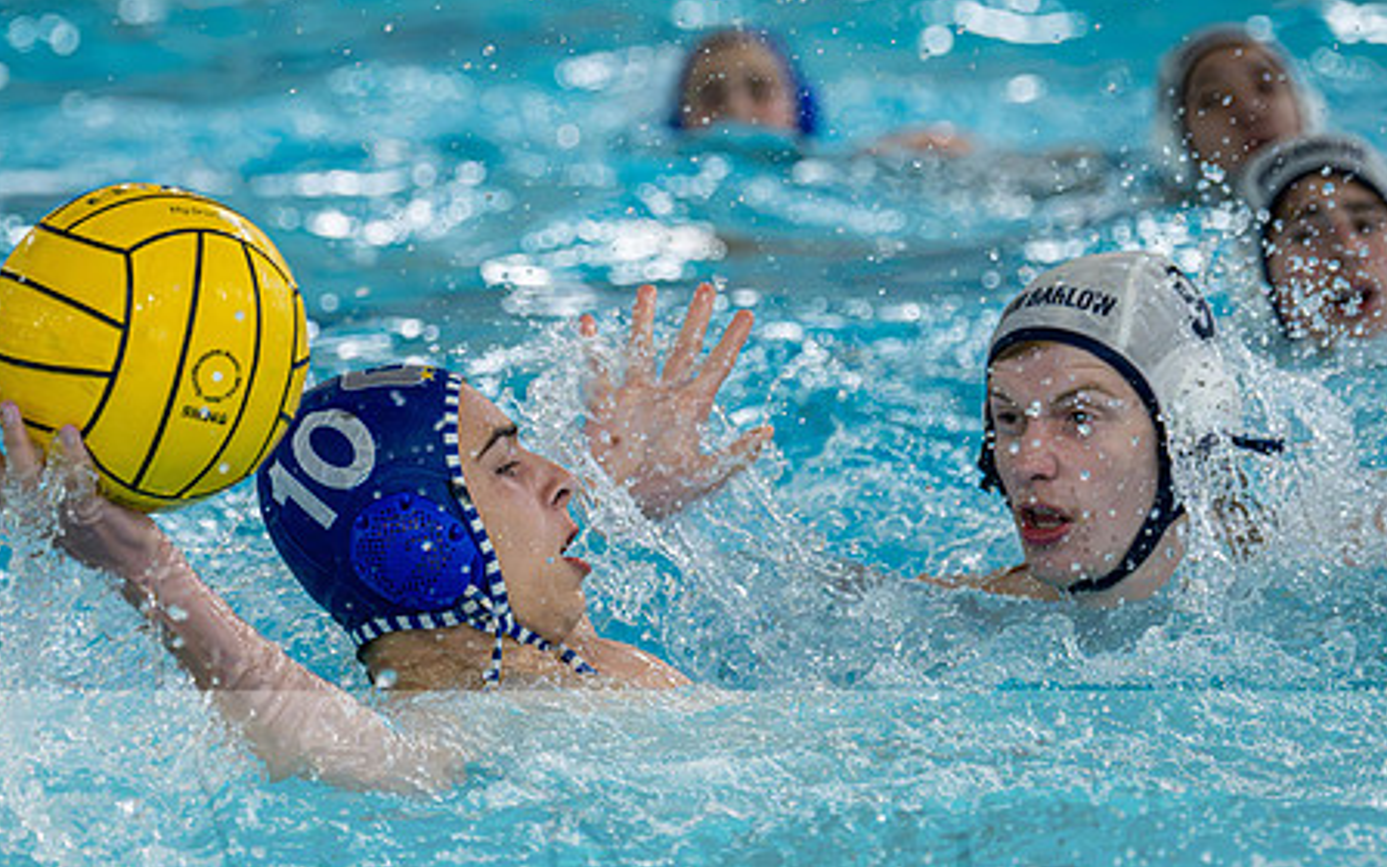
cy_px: 372
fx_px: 11075
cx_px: 368
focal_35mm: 293
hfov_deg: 7.2
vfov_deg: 4.5
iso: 10000
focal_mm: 175
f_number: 4
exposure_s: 1/1000
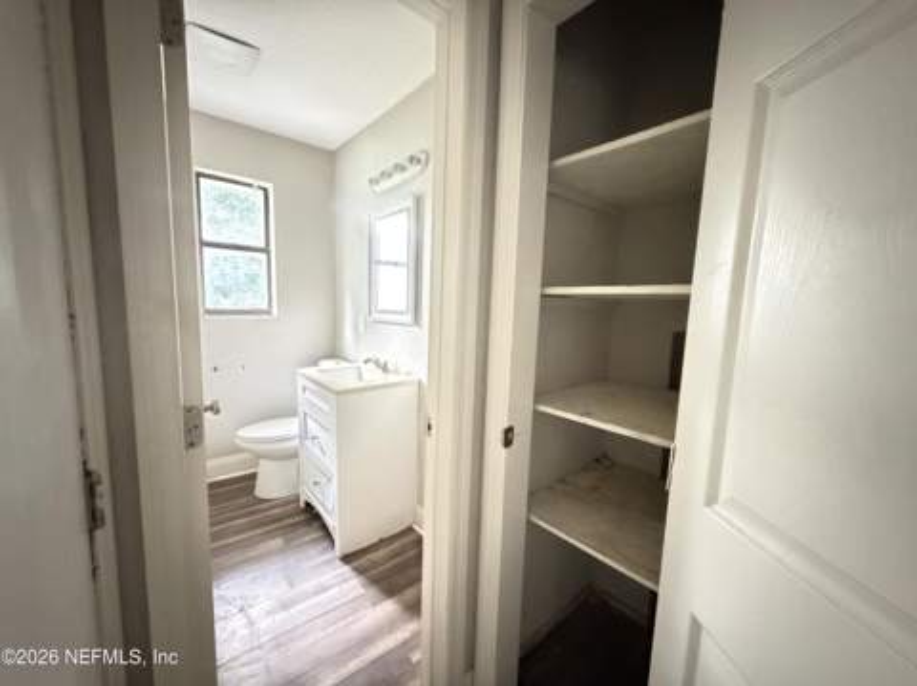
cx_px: 458
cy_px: 343
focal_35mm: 14
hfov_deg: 102.1
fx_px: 370
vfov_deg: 85.6
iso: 3200
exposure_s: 1/25
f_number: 2.2
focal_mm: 2.22
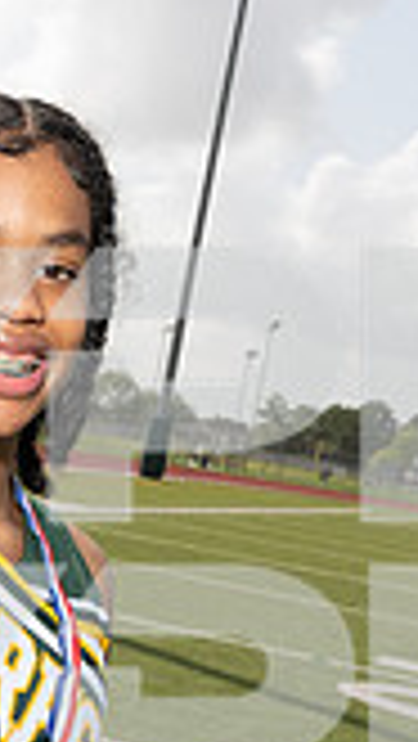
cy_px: 706
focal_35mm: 80
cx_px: 4
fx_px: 1574
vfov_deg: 25.5
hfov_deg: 14.9
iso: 200
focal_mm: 28
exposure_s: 1/250
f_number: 11
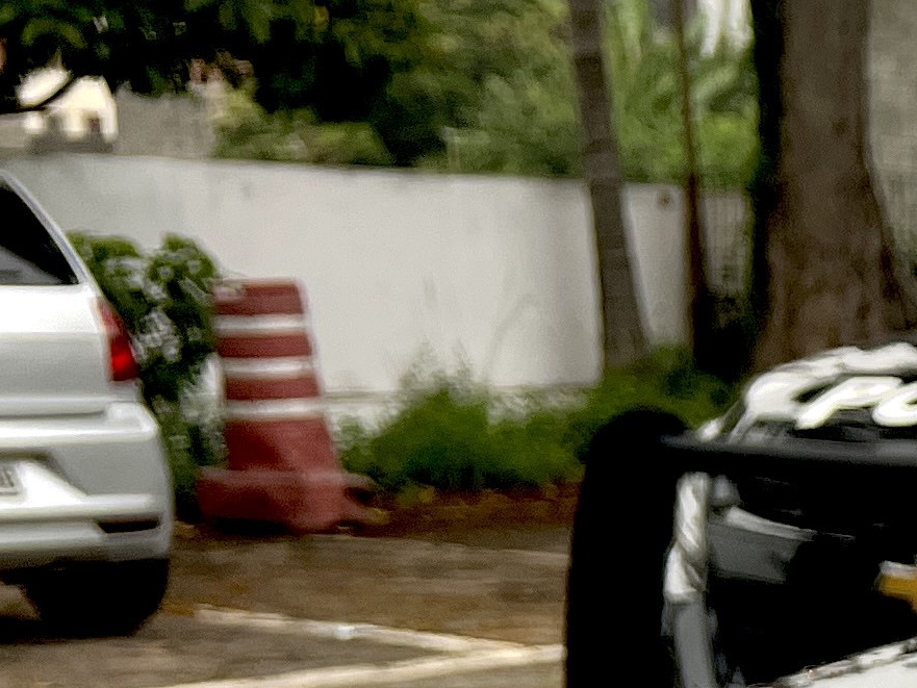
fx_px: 3153
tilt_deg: -15.6
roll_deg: -3.6
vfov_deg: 11.9
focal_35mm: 119
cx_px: 2039
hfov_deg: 13.3
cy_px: 1051
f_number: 1.5
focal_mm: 5.7
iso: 50
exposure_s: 1/450
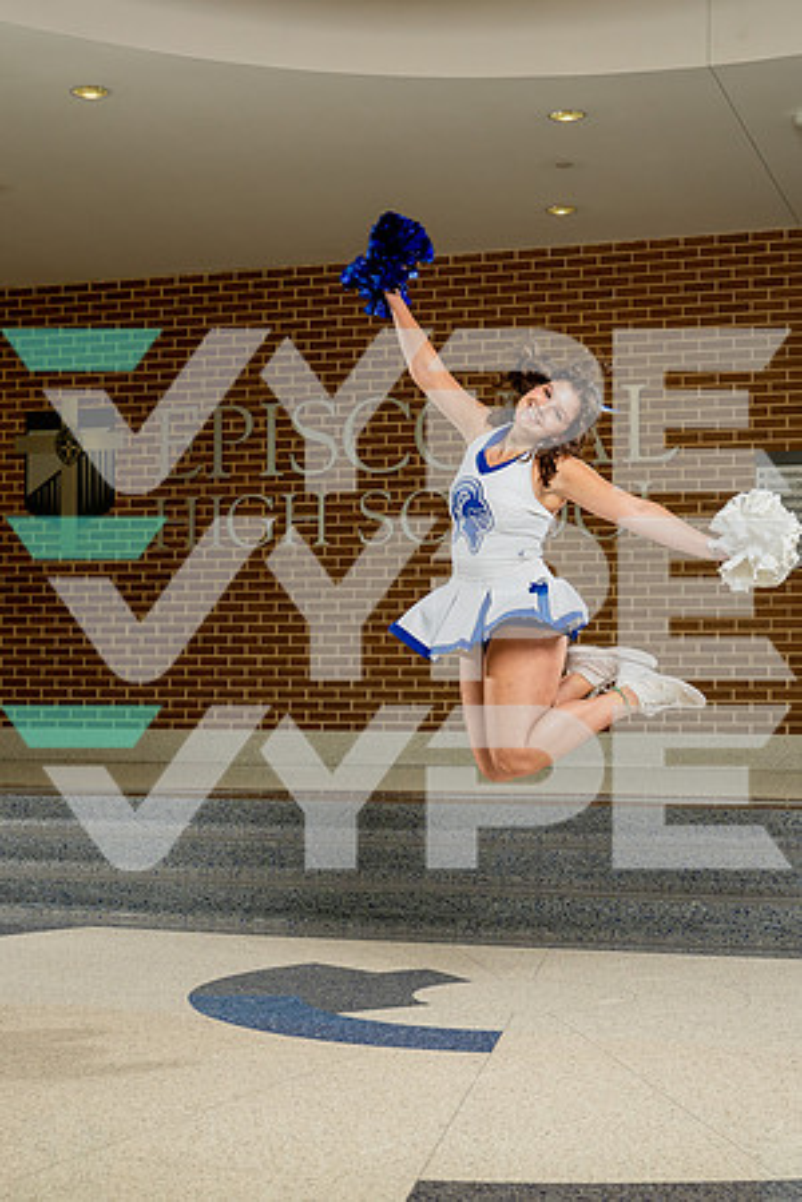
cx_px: 384
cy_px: 602
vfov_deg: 35.0
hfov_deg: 23.8
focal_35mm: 57
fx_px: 1905
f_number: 5.6
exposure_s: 1/250
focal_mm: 35
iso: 250
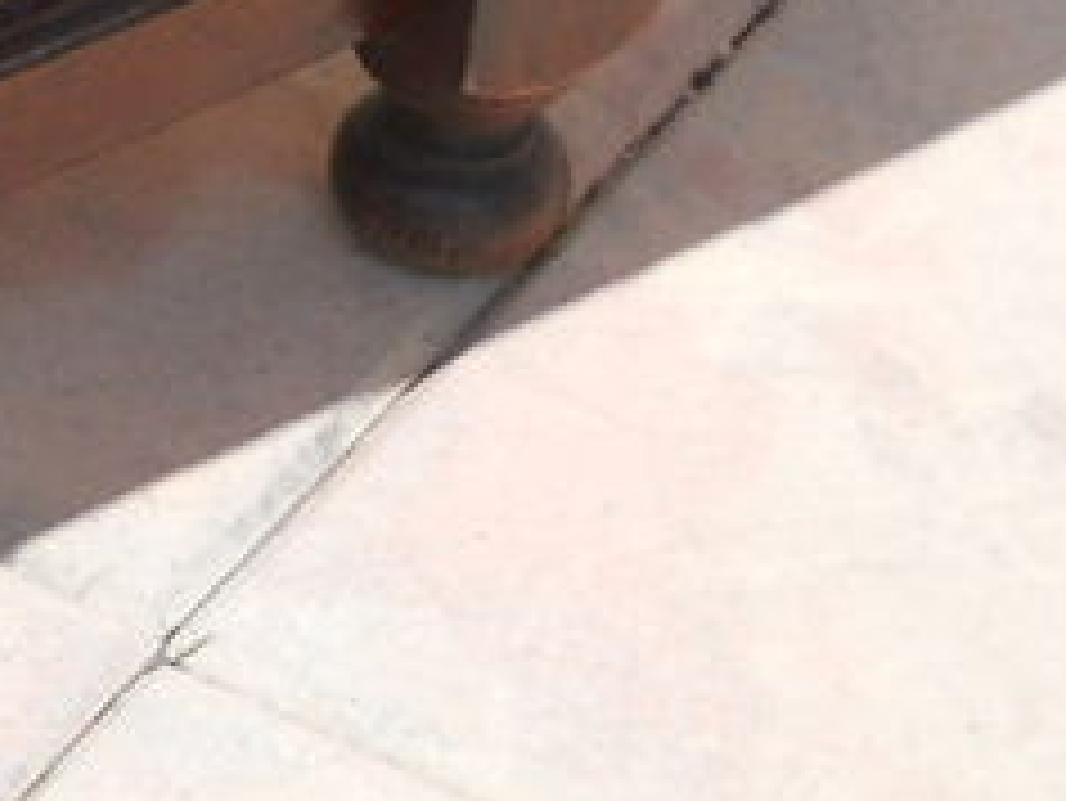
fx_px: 5330
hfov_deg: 10.8
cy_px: -639
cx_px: -747
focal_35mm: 173
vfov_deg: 8.3
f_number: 5.5
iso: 80
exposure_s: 1/400
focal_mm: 6.72
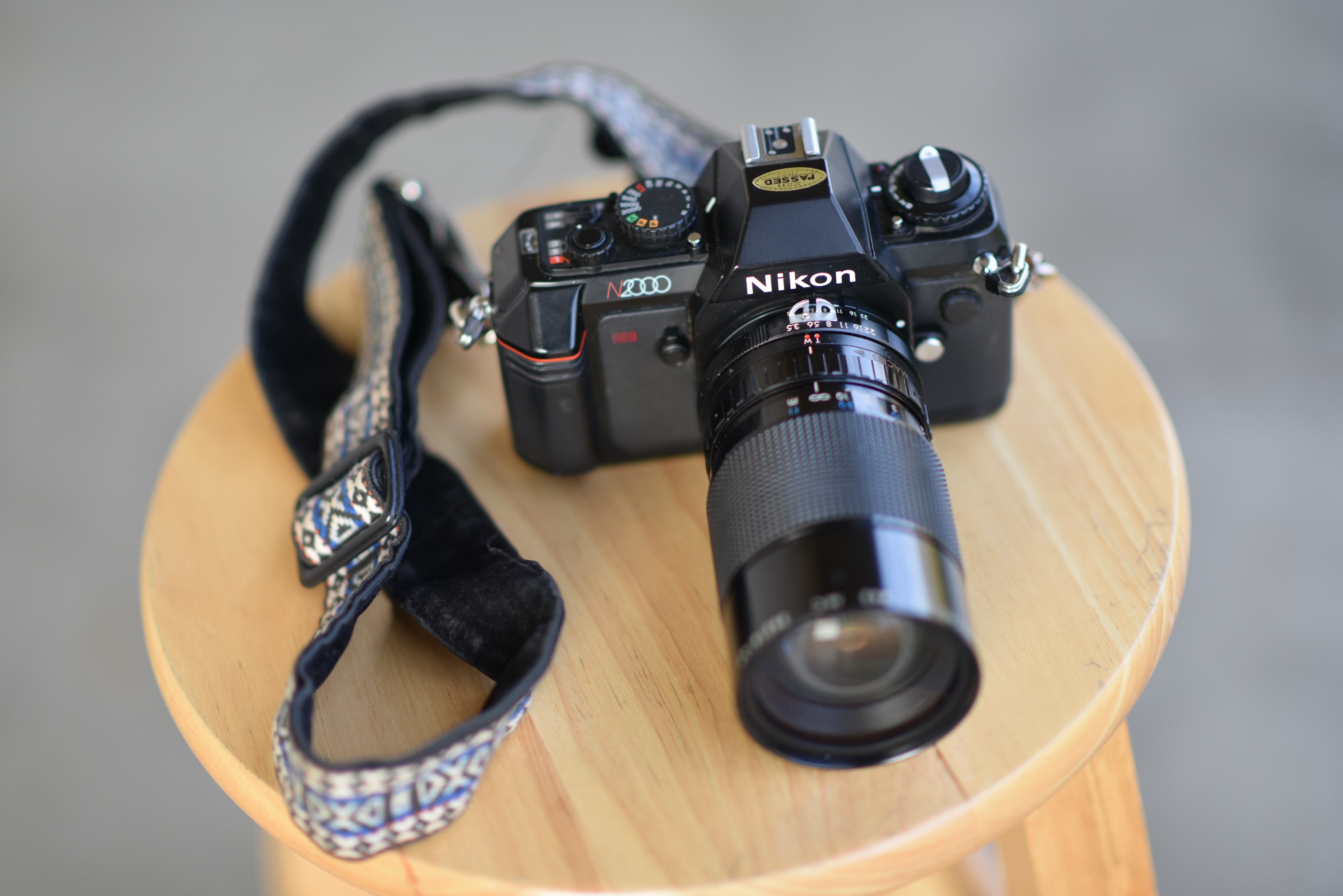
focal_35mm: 85
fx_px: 3172
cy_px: 448
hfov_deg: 23.9
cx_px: 672
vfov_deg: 16.1
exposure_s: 1/200
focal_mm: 85
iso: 100
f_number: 1.4
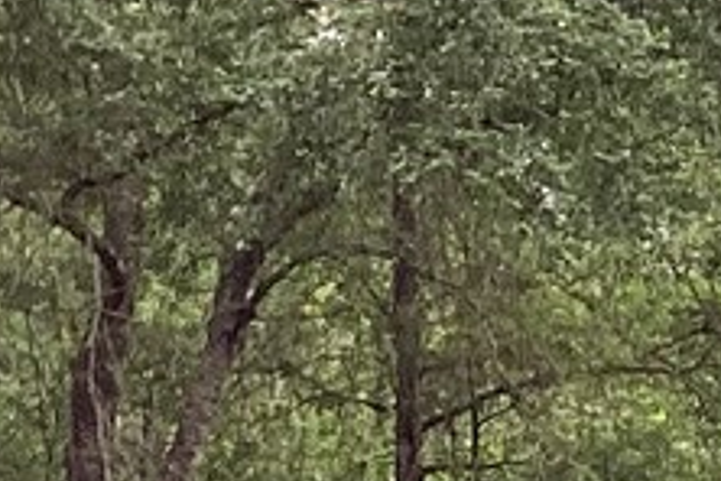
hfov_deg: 8.1
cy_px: 601
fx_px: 4646
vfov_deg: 5.9
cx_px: 1809
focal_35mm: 232
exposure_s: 1/120
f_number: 2.4
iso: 64
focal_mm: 3.3
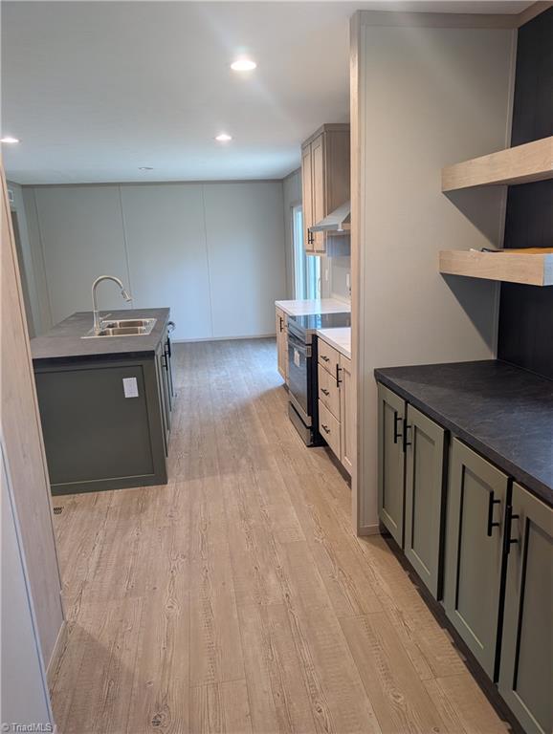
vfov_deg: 71.5
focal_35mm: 24
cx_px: 276
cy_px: 367
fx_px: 510
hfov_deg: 56.9
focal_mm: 6.9
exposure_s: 1/120
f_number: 1.68
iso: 53
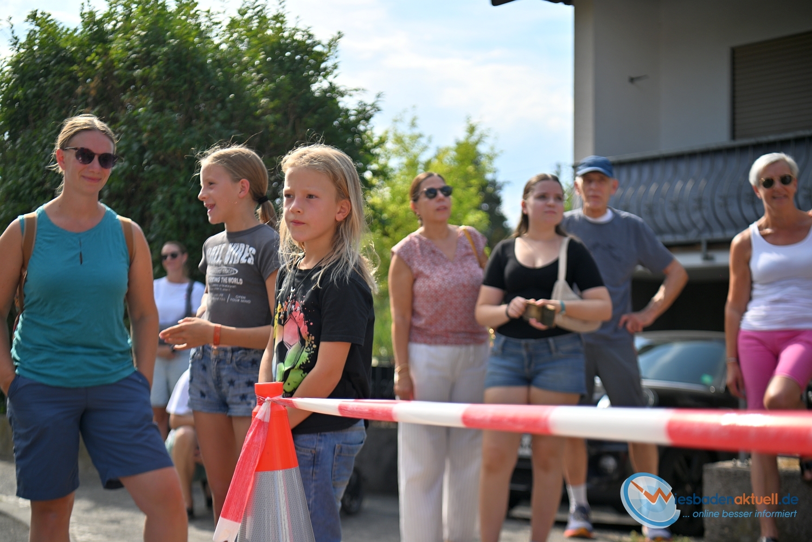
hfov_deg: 39.6
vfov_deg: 27.0
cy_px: 271
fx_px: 1128
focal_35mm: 50
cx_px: 406
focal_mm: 50
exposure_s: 1/1250
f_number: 2.8
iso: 64
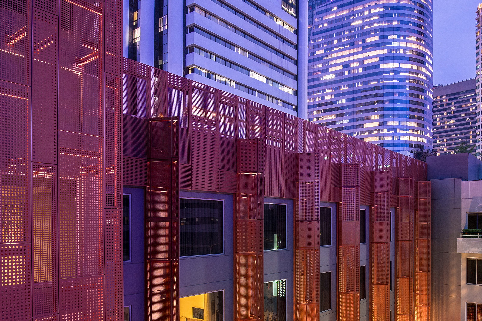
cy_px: 227
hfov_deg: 60.7
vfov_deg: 42.7
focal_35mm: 30
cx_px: 314
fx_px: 402
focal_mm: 16
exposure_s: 15
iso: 200
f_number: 9
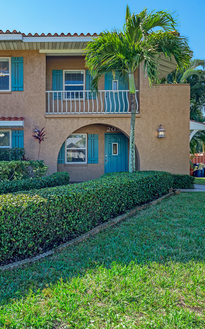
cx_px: 48
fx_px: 250
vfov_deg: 66.5
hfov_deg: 42.9
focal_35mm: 28
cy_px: 165
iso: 100
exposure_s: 1/320
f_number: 7.1
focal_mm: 18
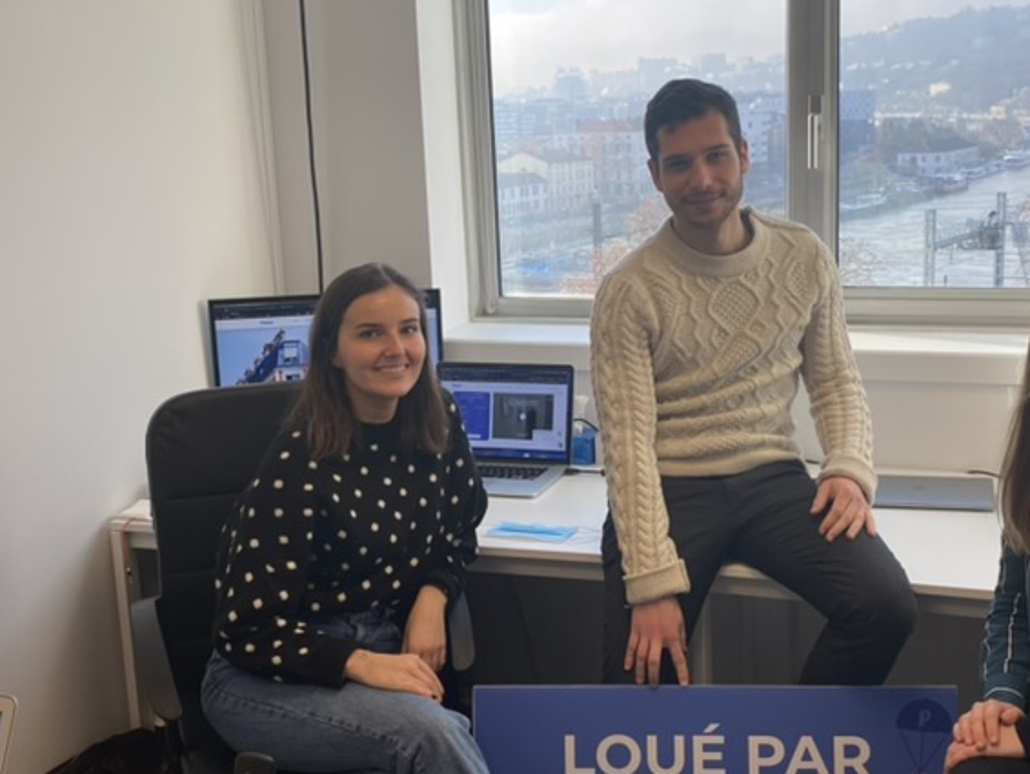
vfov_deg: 30.9
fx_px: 1399
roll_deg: +2.0
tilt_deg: -12.3
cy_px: 406
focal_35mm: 47
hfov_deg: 40.3
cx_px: 604
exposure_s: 1/211
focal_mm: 4.25
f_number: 1.8
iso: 32
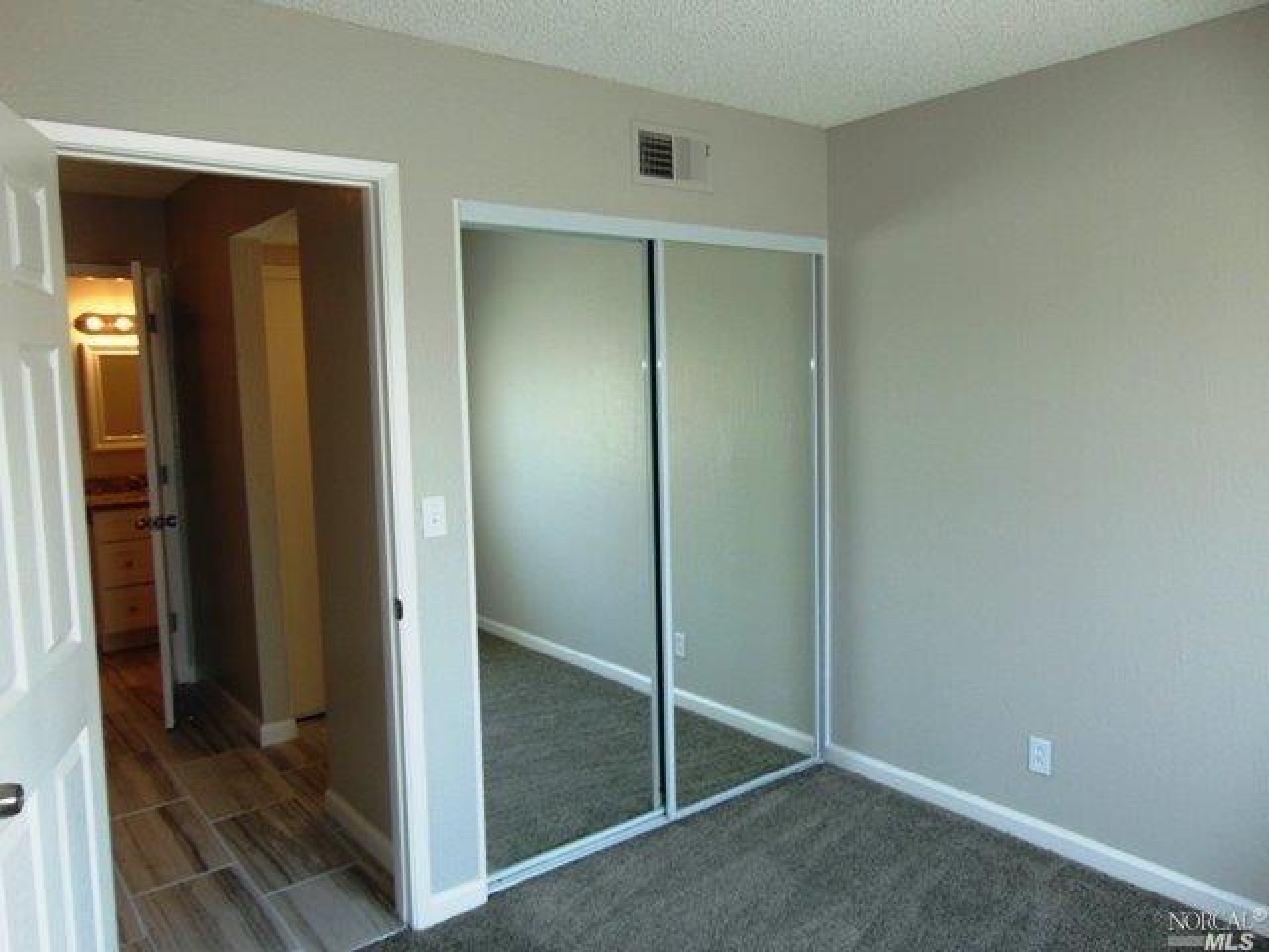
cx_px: 634
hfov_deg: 69.4
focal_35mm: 25
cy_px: 476
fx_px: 916
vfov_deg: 54.9
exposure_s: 1/60
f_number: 3
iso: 80
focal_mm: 4.5
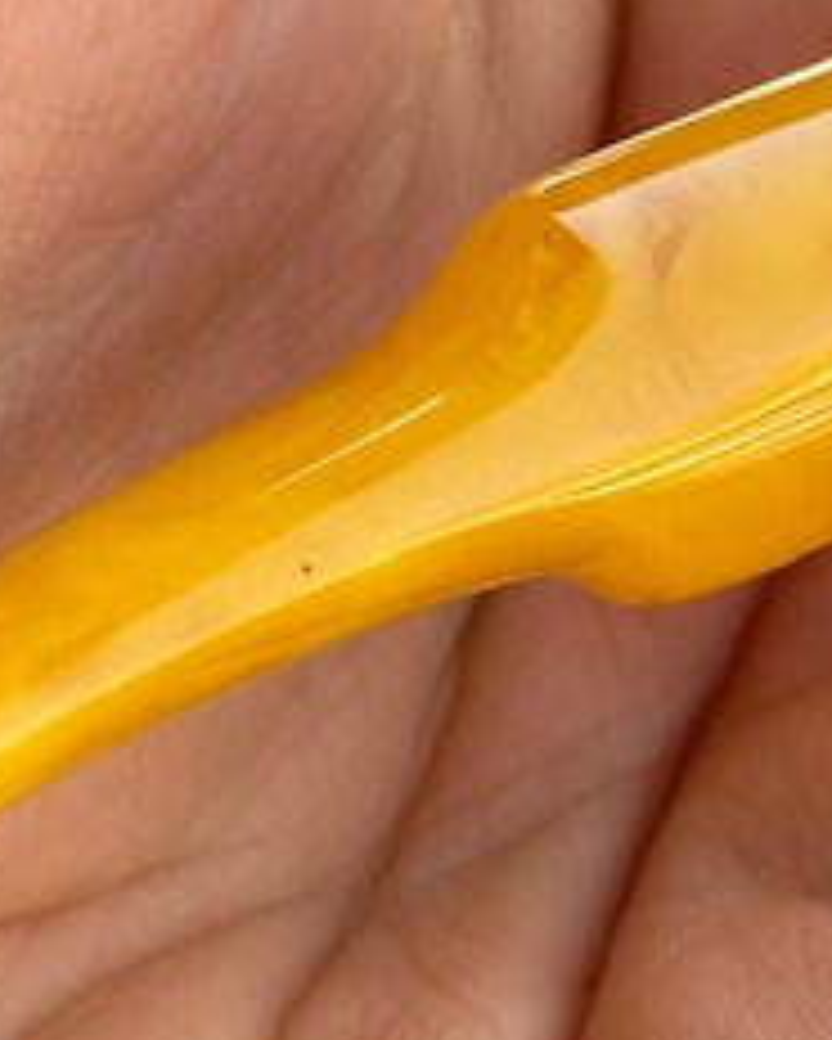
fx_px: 7998
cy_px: -9
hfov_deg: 5.9
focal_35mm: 260
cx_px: 760
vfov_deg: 7.4
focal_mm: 6.86
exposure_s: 1/463
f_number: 1.78
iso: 64
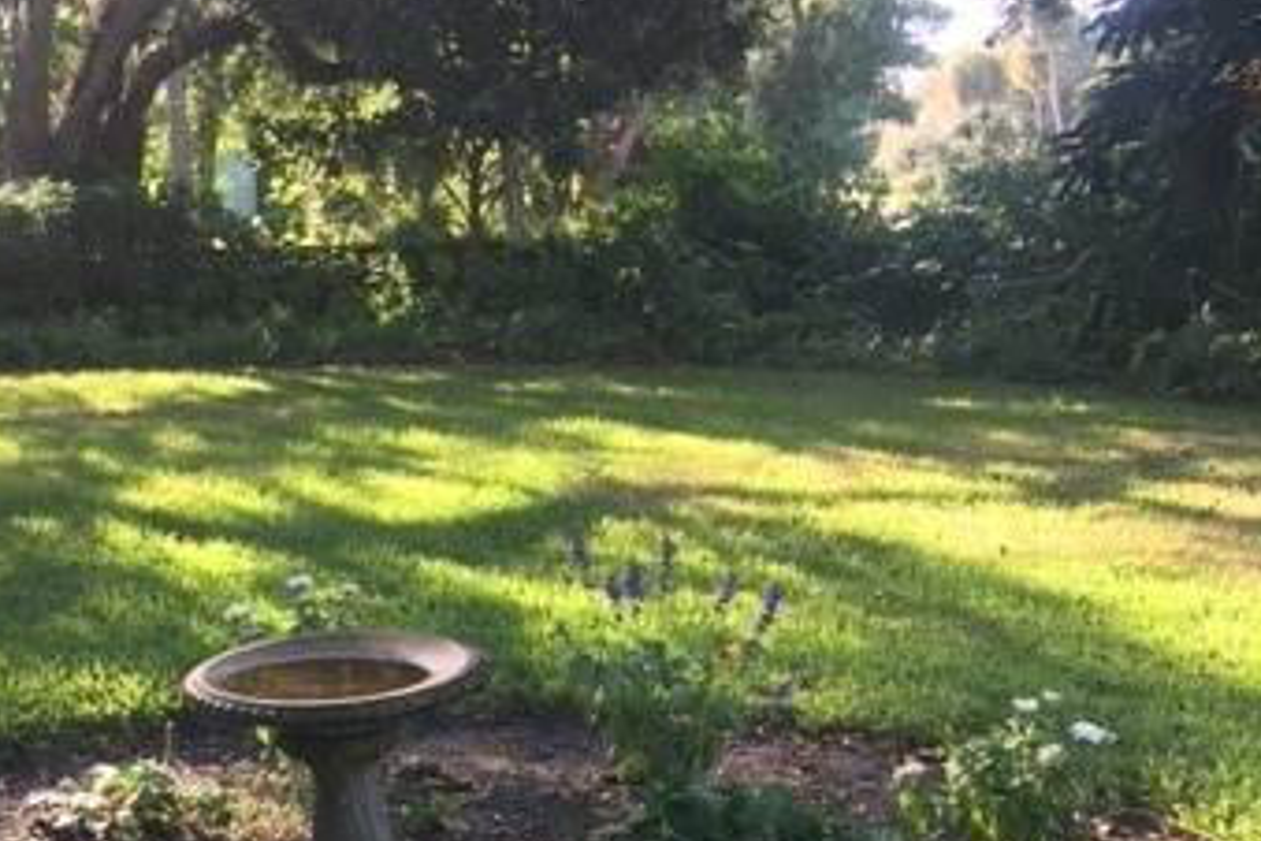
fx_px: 1996
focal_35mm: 57
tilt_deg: -10.3
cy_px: 625
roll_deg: +1.2
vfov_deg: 23.5
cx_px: 376
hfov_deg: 34.6
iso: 32
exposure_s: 1/120
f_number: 2.2
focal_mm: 4.15
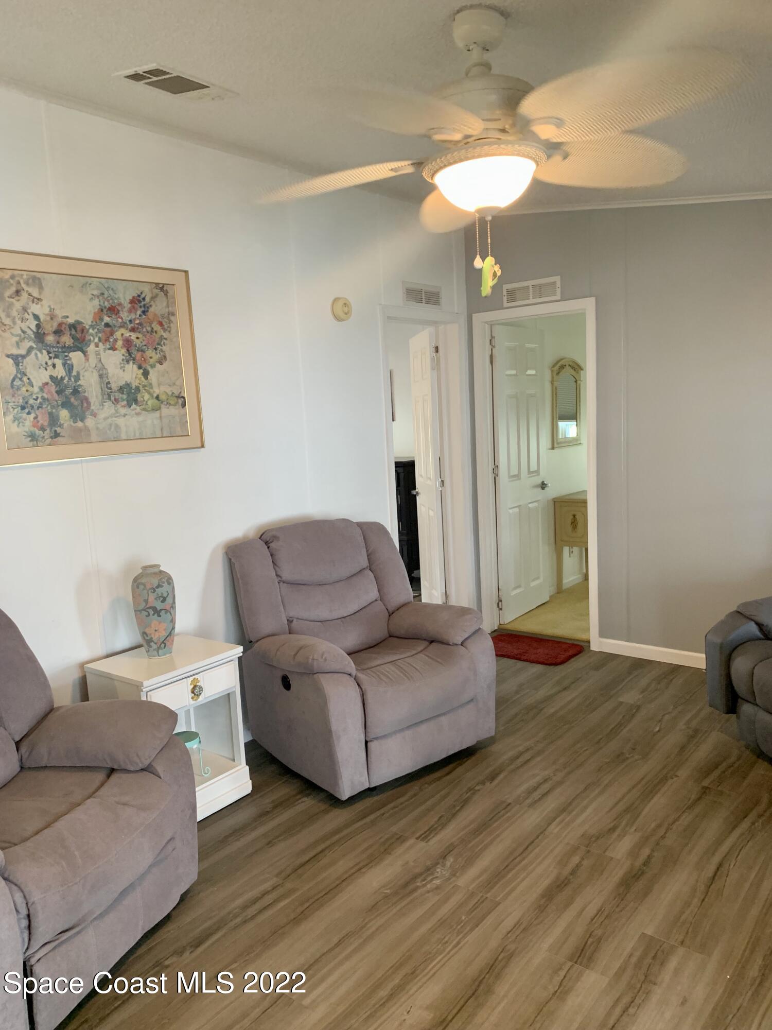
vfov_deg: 67.3
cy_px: 515
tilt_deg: -7.6
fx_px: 773
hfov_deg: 53.1
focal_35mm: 26
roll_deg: +4.2
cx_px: 386
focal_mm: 4.25
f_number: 1.8
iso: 160
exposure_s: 1/60
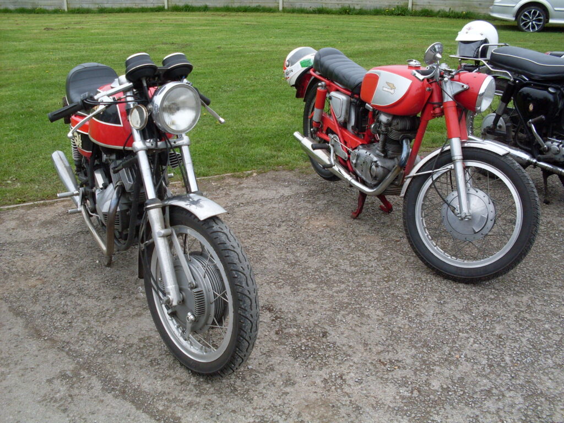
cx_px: 282
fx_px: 619
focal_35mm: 38
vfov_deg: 37.7
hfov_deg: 49.0
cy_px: 212
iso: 80
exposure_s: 1/500
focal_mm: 6.3
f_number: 2.8
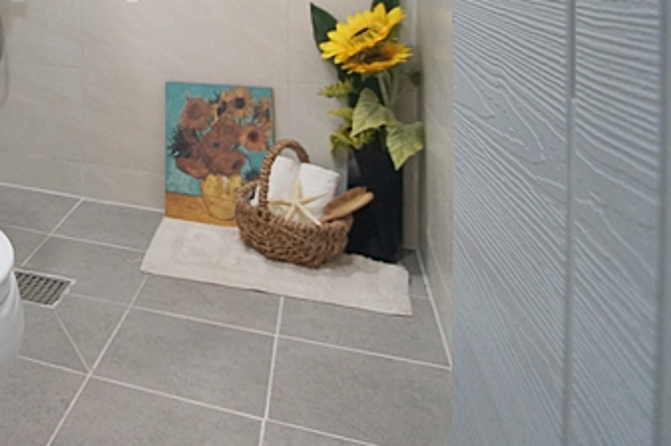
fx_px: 730
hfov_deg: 41.4
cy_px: -56
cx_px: -34
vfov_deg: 30.1
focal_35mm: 39
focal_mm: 11
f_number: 3.5
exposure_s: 1/100
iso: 800
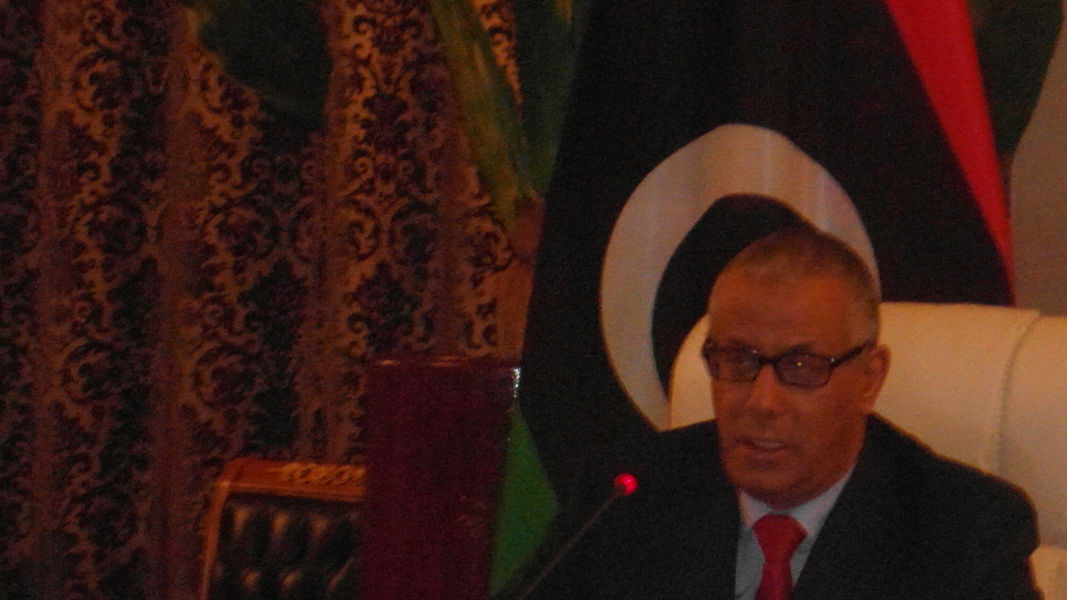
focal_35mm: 217
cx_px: 840
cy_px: 399
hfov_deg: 9.9
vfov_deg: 5.6
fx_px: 6140
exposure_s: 1/60
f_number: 4.4
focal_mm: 17
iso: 640
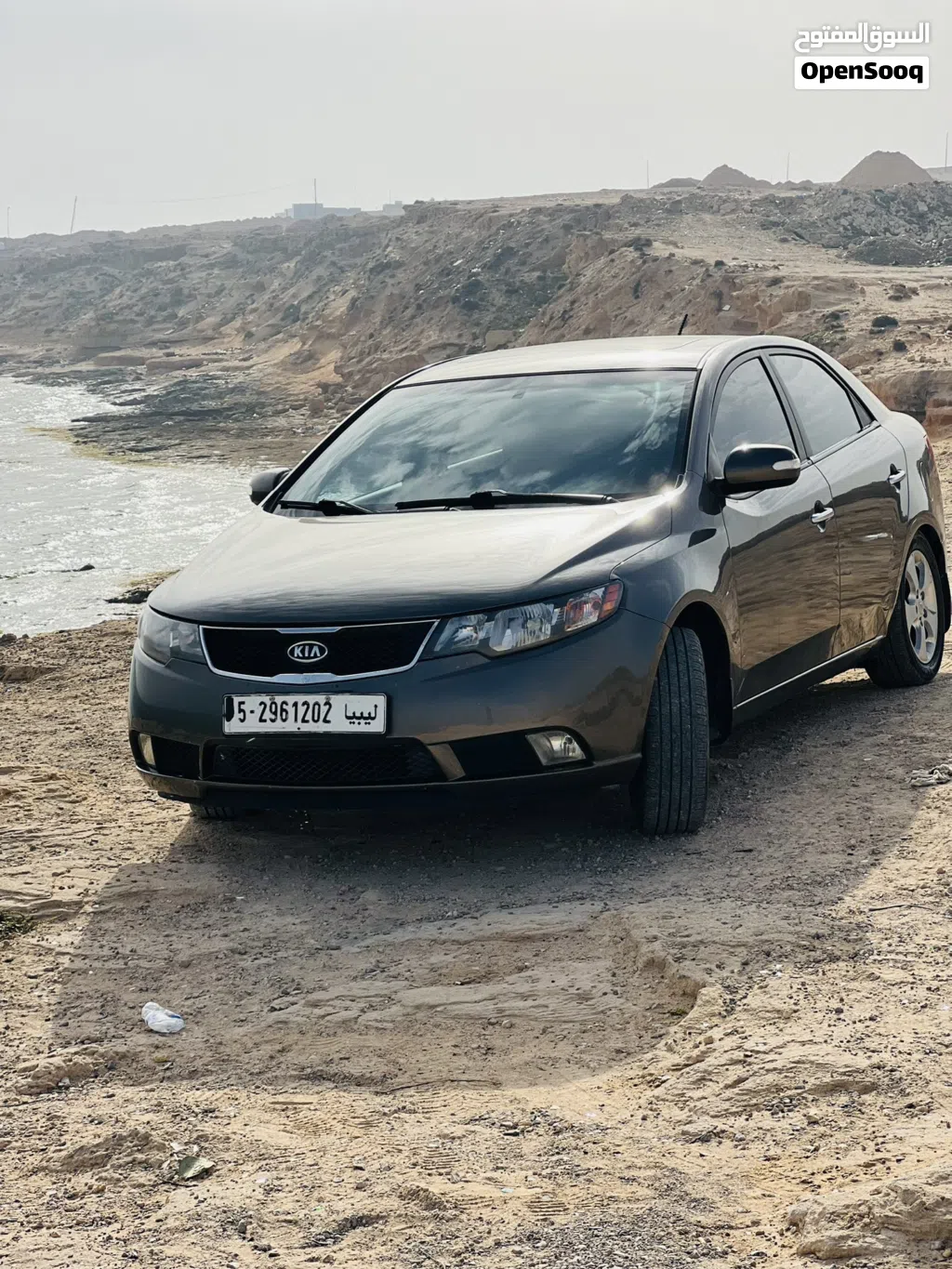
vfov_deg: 25.3
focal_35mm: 77
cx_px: 476
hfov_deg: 19.1
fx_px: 2823
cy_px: 634
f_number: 2.8
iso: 32
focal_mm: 9
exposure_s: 1/1277
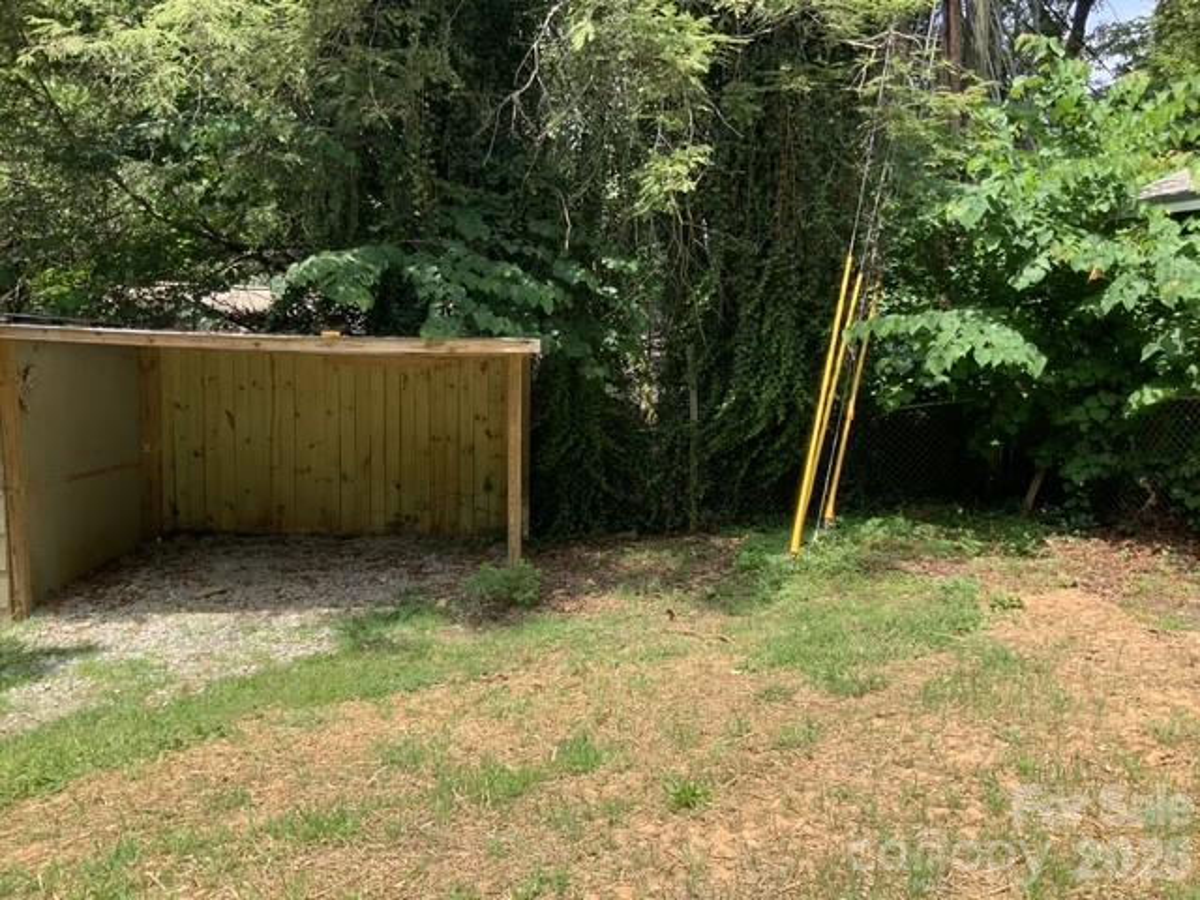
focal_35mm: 29
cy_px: 450
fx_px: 1005
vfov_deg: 48.2
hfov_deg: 61.7
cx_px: 600
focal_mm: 3
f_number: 1.8
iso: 16
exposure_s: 1/556
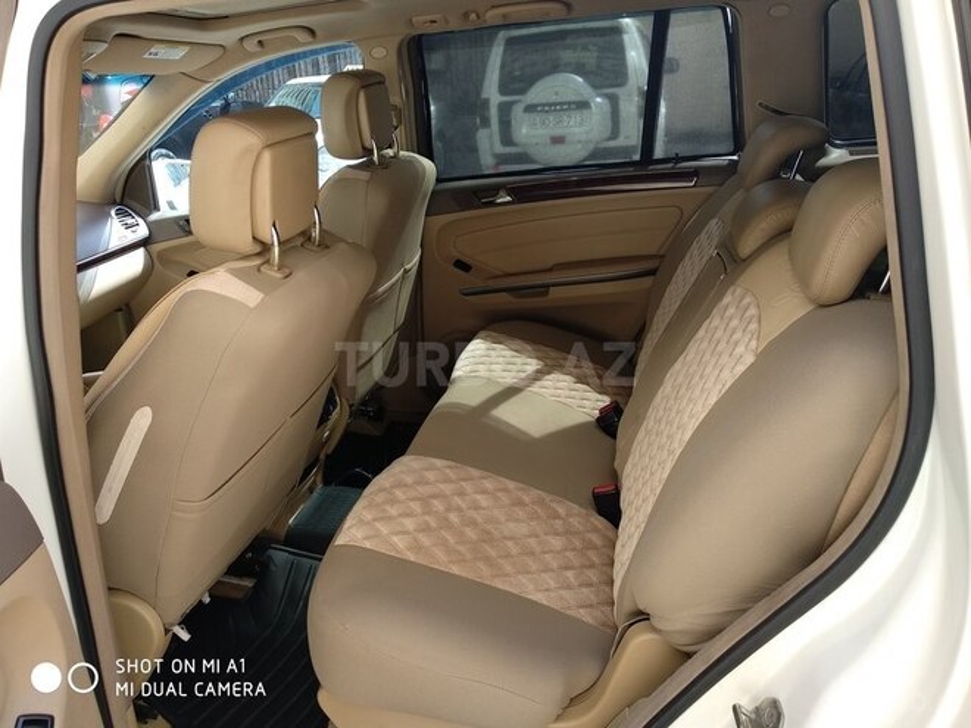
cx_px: 486
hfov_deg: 67.3
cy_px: 364
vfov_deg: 53.1
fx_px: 729
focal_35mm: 26
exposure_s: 1/117
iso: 125
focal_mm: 3.81
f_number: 2.2
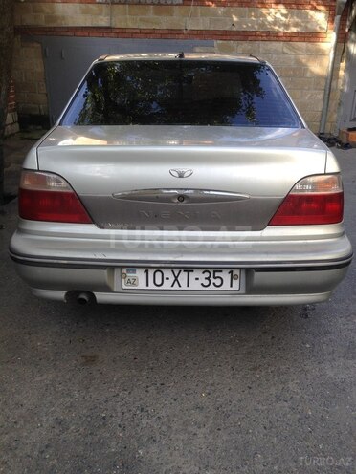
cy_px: 237
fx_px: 453
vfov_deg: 55.4
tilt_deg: -19.5
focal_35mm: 33
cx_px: 178
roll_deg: -0.2
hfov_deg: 42.9
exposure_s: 1/152
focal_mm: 4.12
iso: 50
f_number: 2.4
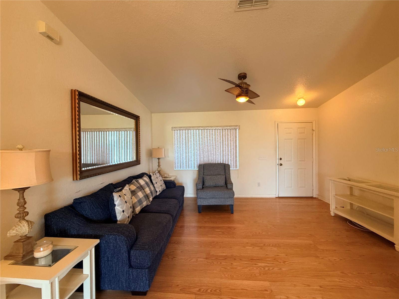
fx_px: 161
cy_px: 150
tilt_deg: -0.3
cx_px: 200
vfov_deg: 85.7
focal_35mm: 14
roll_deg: +0.9
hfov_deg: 102.1
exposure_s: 1/60
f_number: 2.2
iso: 200
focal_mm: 2.22
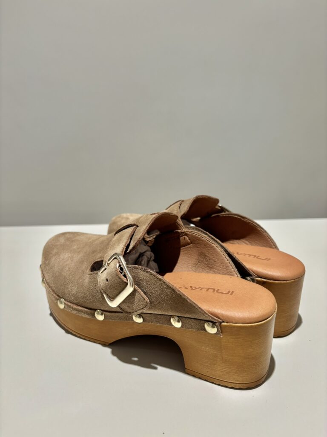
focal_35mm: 26
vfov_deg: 67.3
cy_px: 218
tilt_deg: -18.6
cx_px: 164
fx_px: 327
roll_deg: -0.8
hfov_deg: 53.1
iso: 80
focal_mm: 5.96
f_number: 1.6
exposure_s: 1/121
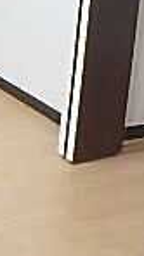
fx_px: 674
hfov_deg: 9.2
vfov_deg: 19.8
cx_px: -316
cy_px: -76
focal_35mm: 99
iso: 640
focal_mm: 3.7
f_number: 3.5
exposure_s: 1/30
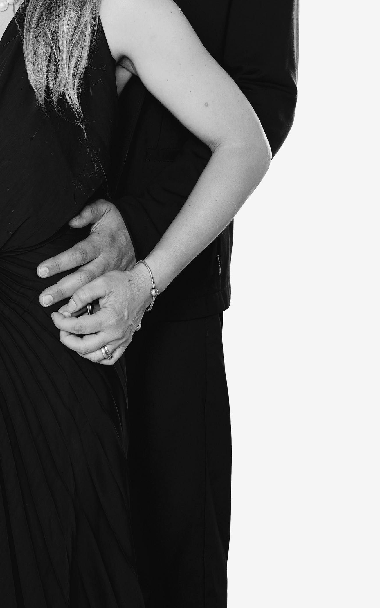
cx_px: 65
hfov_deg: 18.1
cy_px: 99
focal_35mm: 71
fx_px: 1177
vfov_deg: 28.2
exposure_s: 1/160
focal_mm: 38
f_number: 8
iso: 320
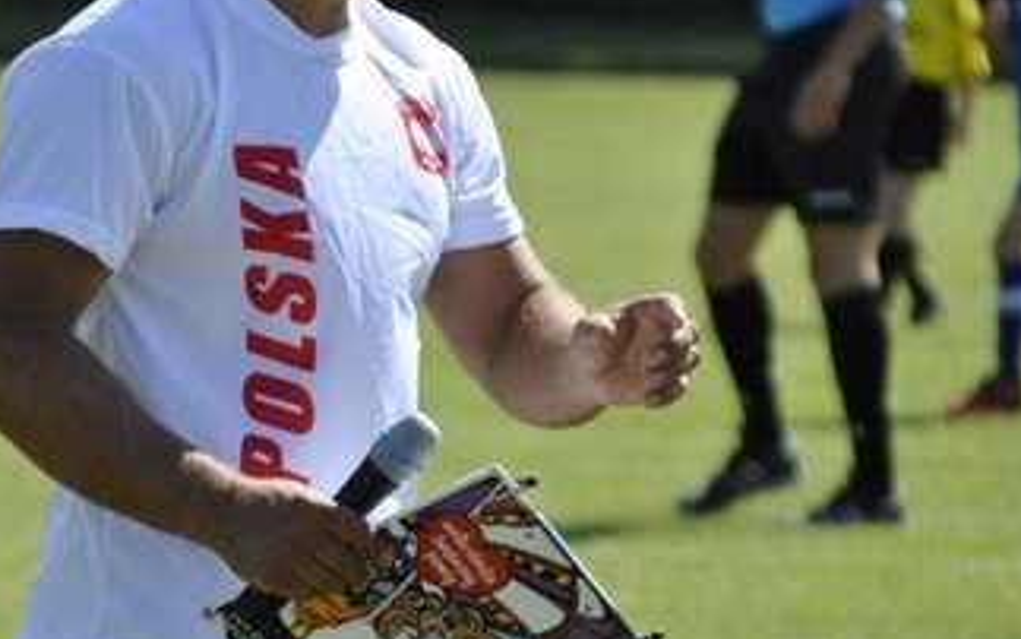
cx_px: 408
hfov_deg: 3.4
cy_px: 310
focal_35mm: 617
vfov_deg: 2.1
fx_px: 17171
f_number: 5.6
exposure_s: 1/640
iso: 200
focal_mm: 200
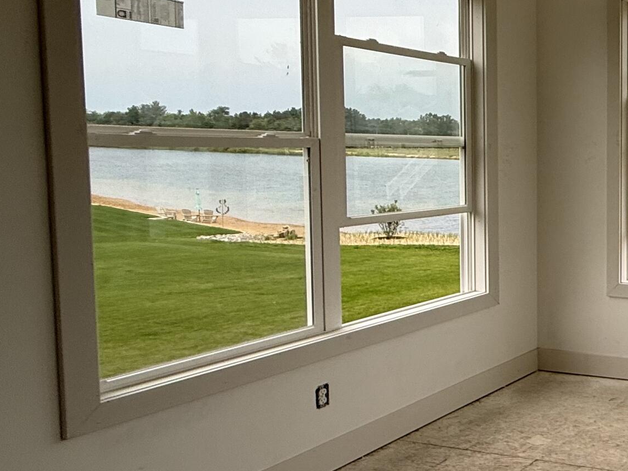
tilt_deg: -2.5
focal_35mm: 37
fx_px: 671
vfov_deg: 38.5
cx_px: 828
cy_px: 194
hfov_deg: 34.4
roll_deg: -1.9
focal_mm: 2.22
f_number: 2.2
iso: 50
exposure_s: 1/306
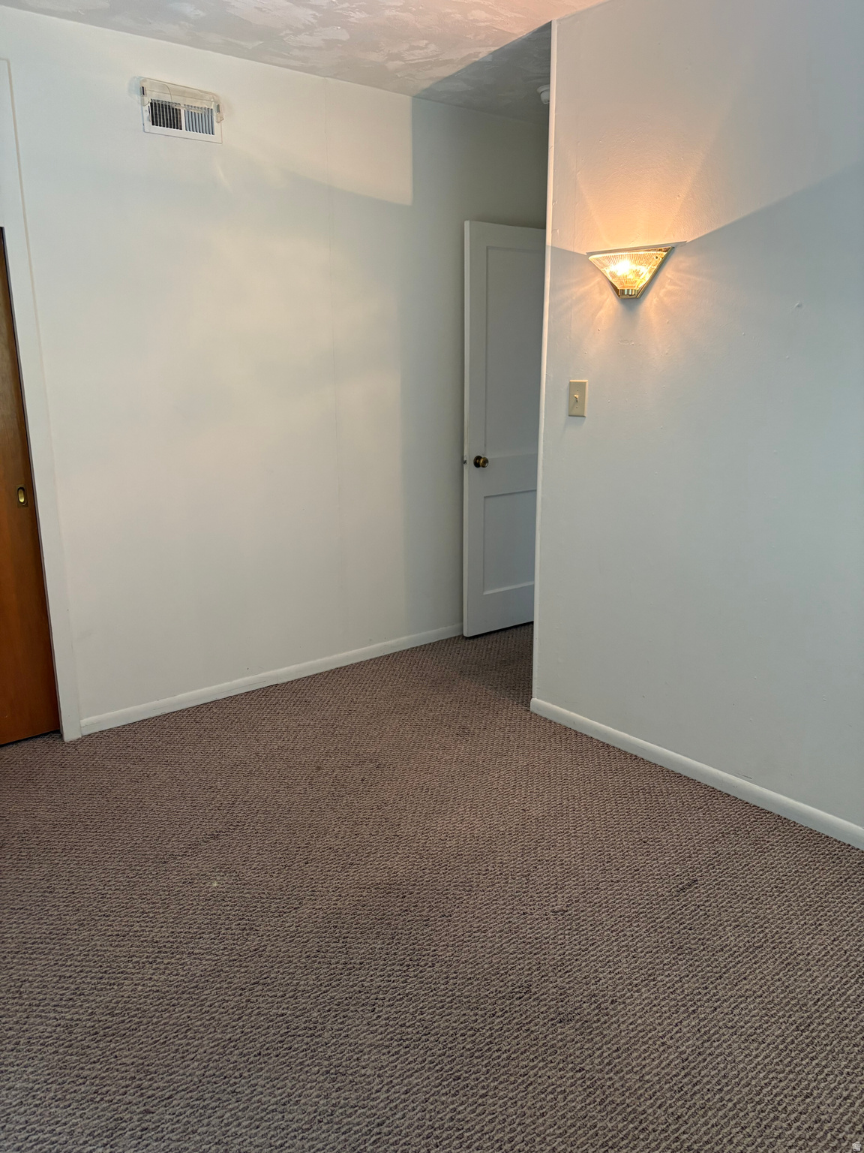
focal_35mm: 26
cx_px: 432
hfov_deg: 53.1
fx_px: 865
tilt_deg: -13.3
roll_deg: +0.1
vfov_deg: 67.3
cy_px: 576
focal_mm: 5.96
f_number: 1.6
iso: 250
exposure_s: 1/60
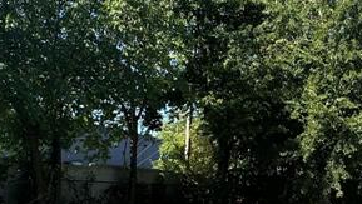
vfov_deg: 21.6
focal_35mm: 54
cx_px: 288
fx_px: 519
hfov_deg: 37.2
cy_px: 199
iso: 40
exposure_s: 1/779
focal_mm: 2.22
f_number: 2.2
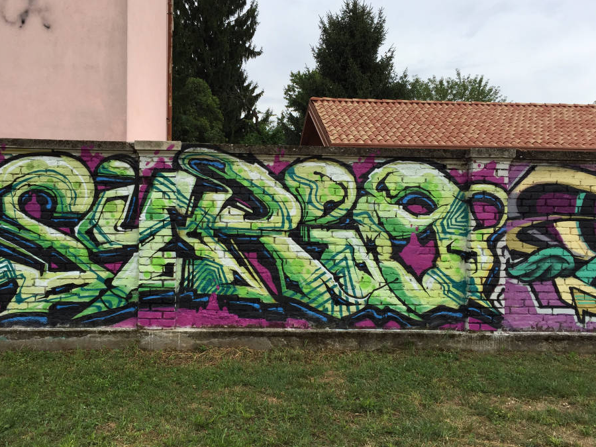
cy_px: 238
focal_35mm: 33
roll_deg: -2.0
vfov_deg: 42.9
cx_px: 261
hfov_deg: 55.2
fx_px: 568
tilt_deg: -1.9
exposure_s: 1/1199
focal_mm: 4.15
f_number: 2.2
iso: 32
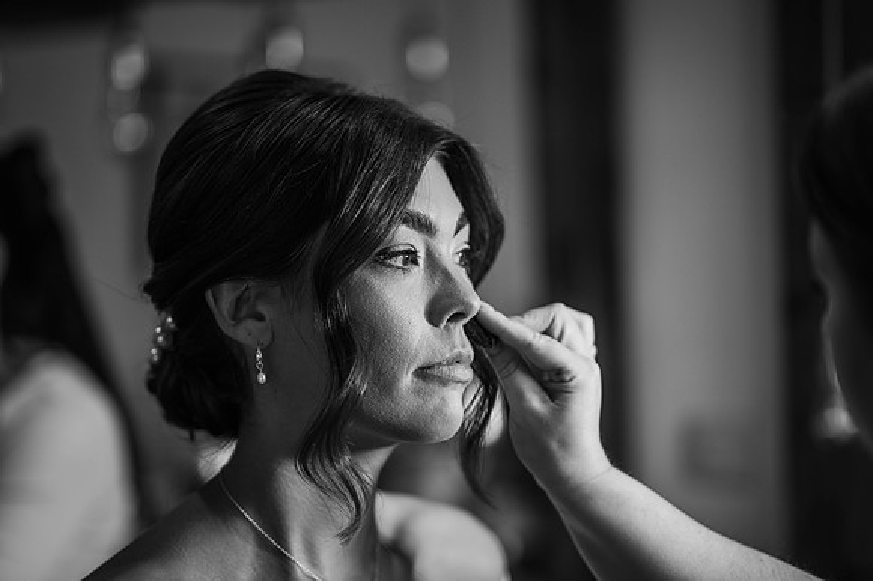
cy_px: 290
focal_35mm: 85
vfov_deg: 16.1
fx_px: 2060
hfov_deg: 23.9
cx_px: 436
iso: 125
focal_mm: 85
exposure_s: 1/200
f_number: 1.8
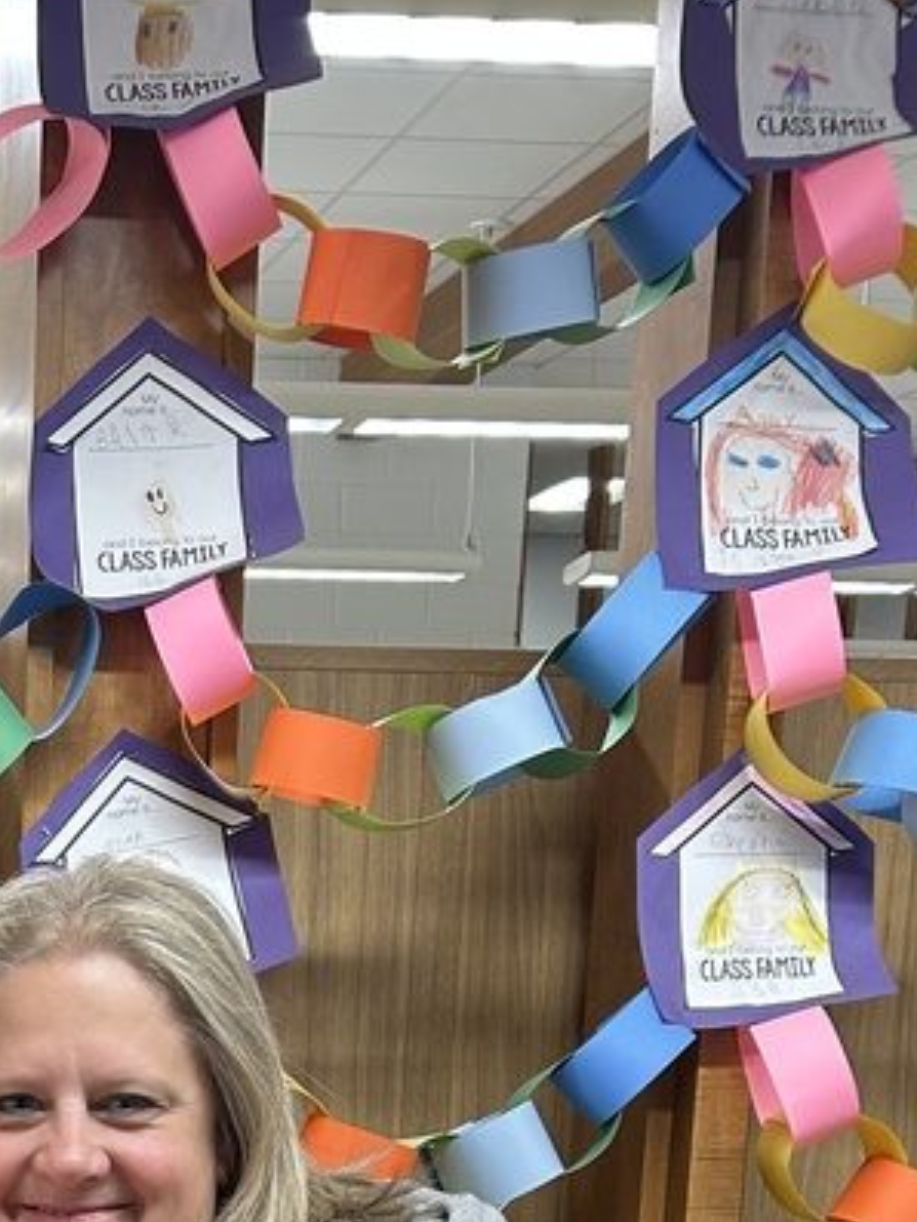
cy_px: 1536
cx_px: -200
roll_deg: -0.8
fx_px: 2365
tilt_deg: -13.6
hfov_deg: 20.4
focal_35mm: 67
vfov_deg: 25.4
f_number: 1.5
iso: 125
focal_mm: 5.7
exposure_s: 1/60
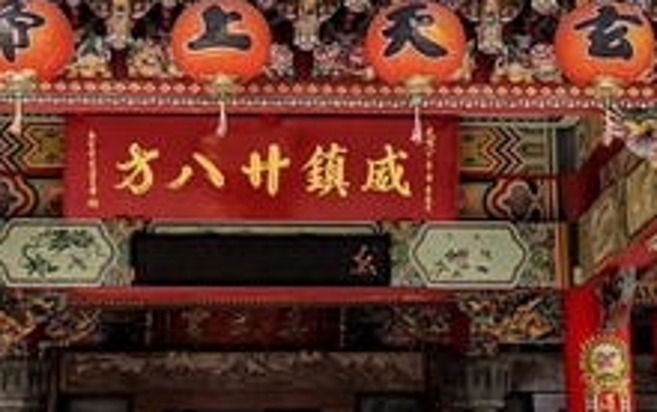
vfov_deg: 14.5
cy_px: 155
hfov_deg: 23.0
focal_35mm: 90
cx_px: 293
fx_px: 1613
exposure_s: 1/1543
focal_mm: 4.75
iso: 100
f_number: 1.75
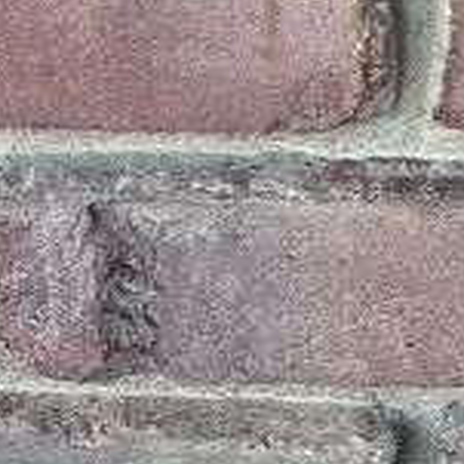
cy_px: -704
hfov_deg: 14.2
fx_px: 1850
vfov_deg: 11.4
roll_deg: +0.2
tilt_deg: -9.6
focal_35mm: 122
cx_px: 366
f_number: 1.5
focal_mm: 5.7
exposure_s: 1/244
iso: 40
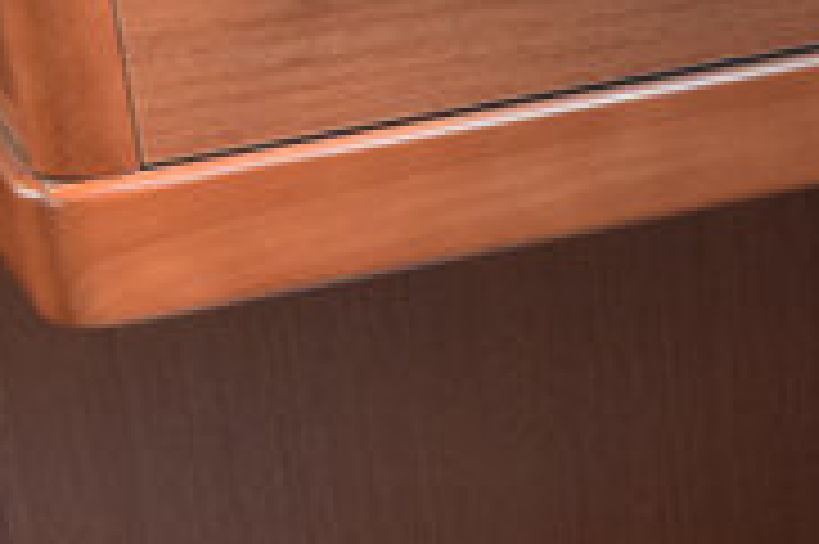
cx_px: 1120
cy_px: 371
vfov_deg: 11.6
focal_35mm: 118
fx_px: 2683
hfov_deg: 16.3
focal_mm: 13
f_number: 4.5
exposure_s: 1/80
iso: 1600
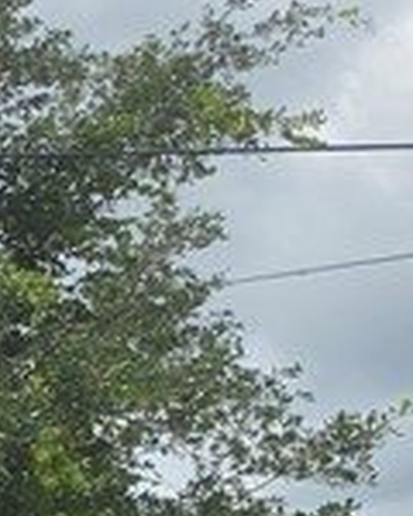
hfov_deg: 7.2
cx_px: -1280
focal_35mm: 153
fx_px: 2338
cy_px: 757
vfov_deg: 12.1
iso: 64
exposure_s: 1/7939
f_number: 1.4
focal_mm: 6.5
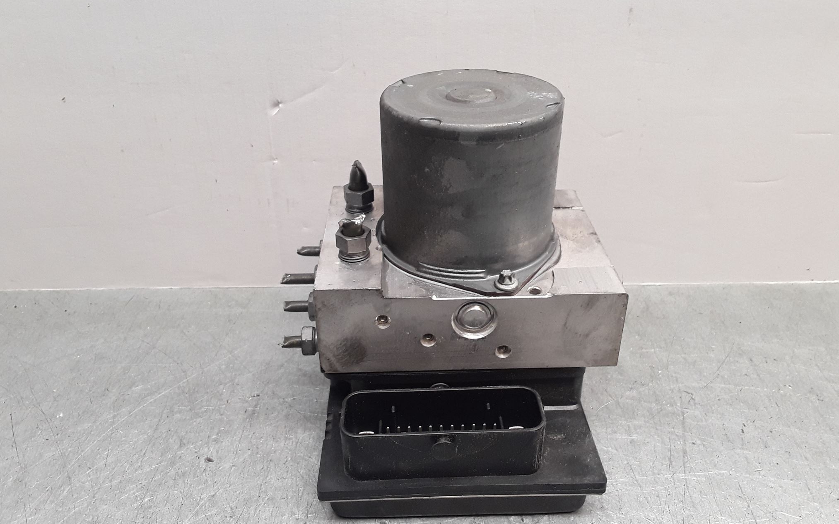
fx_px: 686
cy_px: 281
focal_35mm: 30
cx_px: 417
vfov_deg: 41.8
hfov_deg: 62.9
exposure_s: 1/50
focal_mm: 2.91
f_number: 1.9
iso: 50
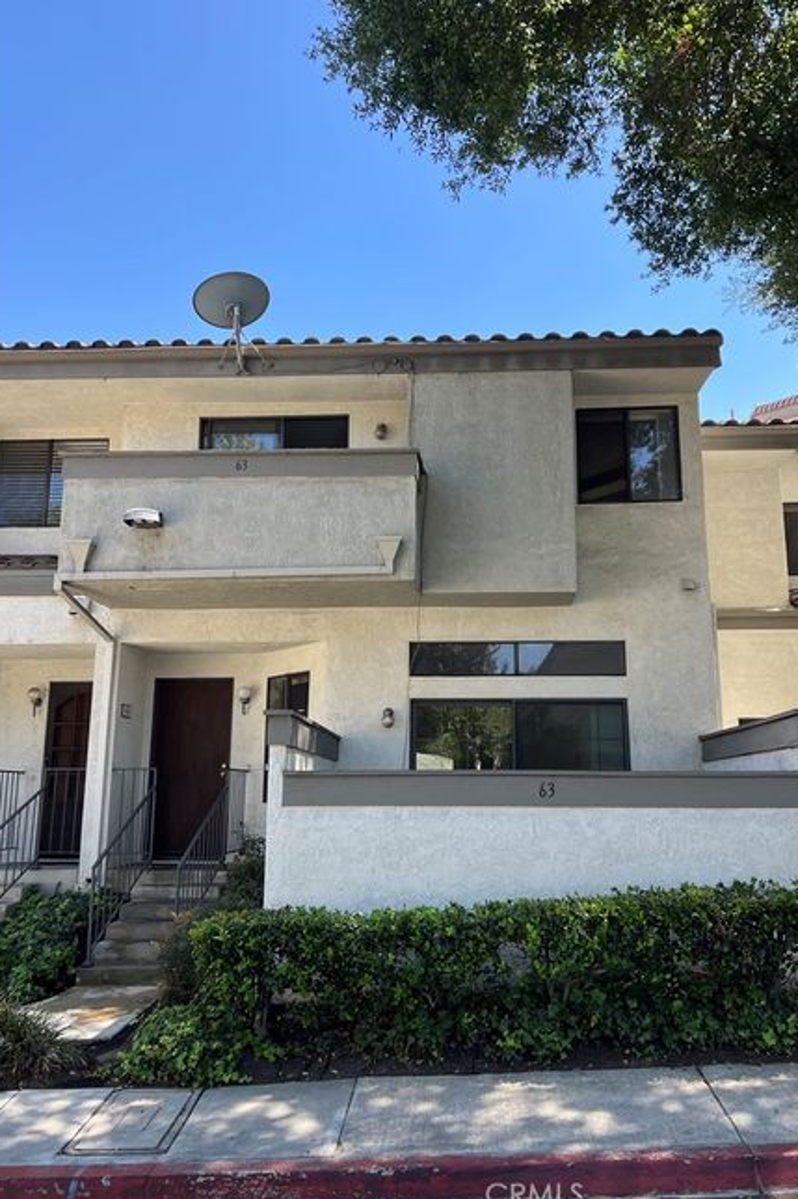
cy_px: 591
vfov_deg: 65.5
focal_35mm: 28
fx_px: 931
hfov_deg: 46.3
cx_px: 443
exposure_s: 1/797
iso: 50
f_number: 1.5
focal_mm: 5.7
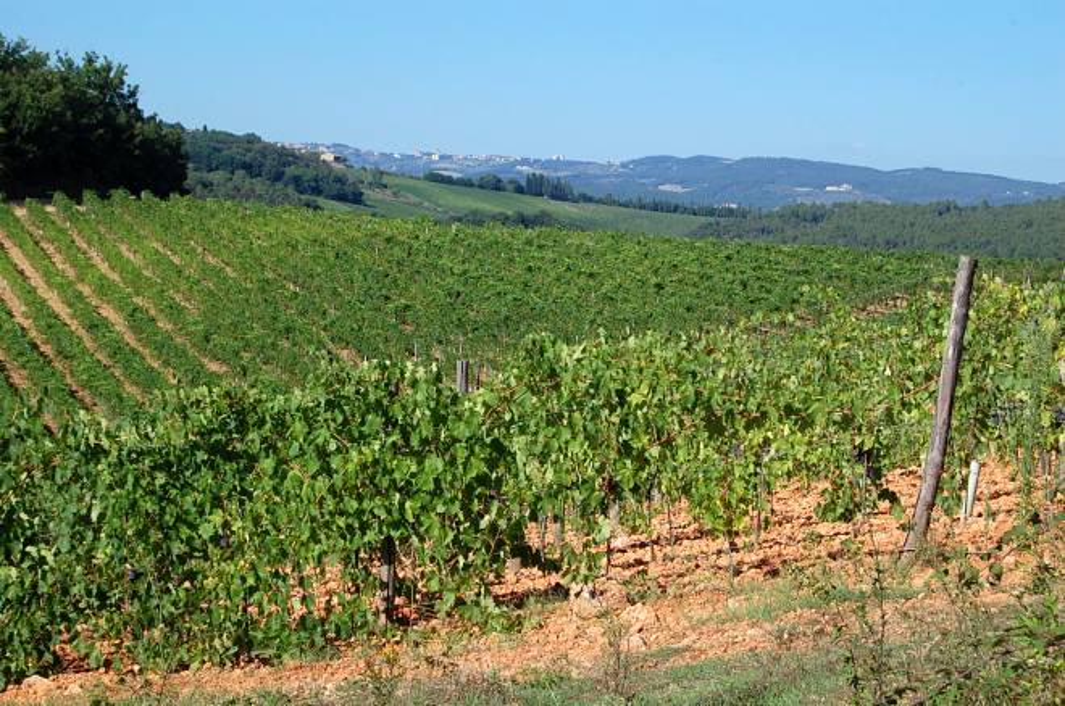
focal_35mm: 82
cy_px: 353
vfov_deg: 16.5
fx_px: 2437
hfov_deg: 24.7
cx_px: 532
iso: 200
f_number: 10
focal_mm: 55
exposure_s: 1/250
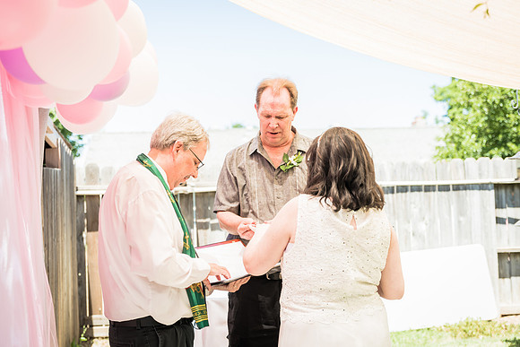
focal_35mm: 50
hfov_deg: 39.6
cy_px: 174
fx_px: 722
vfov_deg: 27.0
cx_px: 260
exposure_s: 1/250
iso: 80
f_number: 2.8
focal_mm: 50
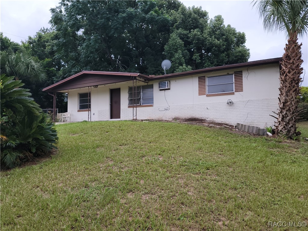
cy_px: 116
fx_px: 214
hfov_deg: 71.6
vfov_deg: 56.8
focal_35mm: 24
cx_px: 154
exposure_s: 1/612
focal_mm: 6.7
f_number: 1.8
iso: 16
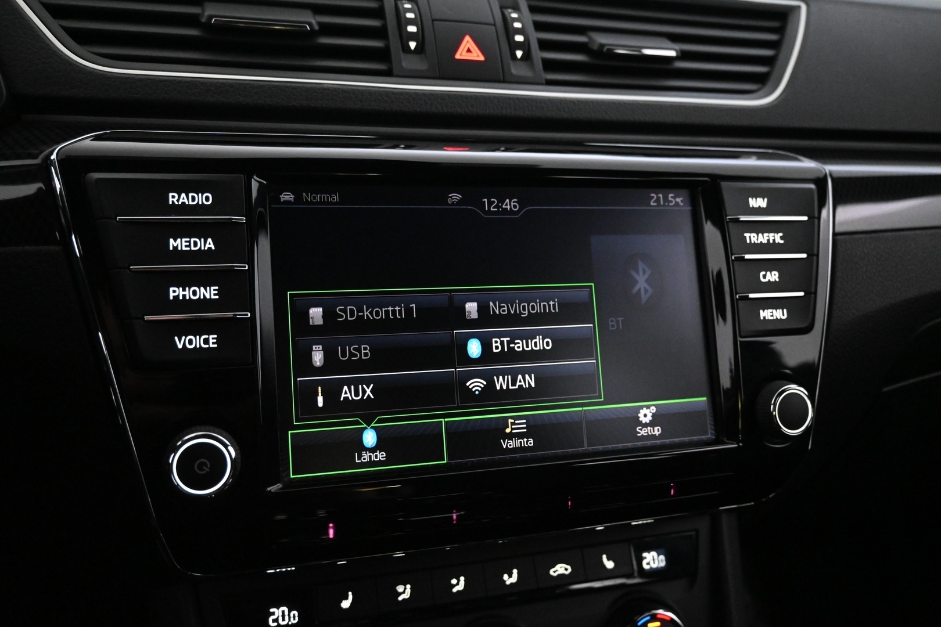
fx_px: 784
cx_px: 470
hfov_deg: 61.9
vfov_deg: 43.6
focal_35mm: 30
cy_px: 314
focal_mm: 20
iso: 6400
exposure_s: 1/60
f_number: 3.8
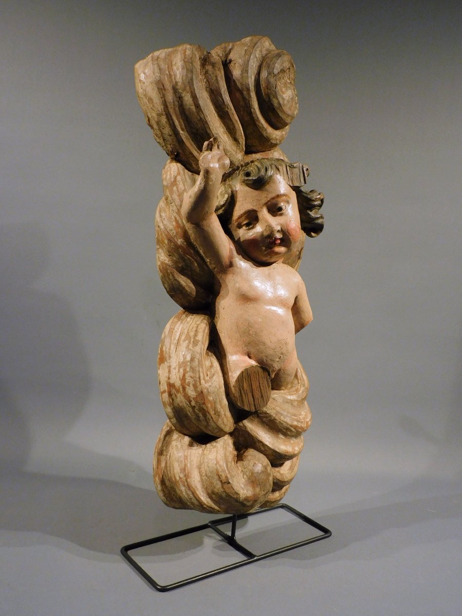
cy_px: 308
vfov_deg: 60.0
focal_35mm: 30
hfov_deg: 46.8
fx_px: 534
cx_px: 231
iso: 220
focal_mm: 5.4
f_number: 3.5
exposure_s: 1/30
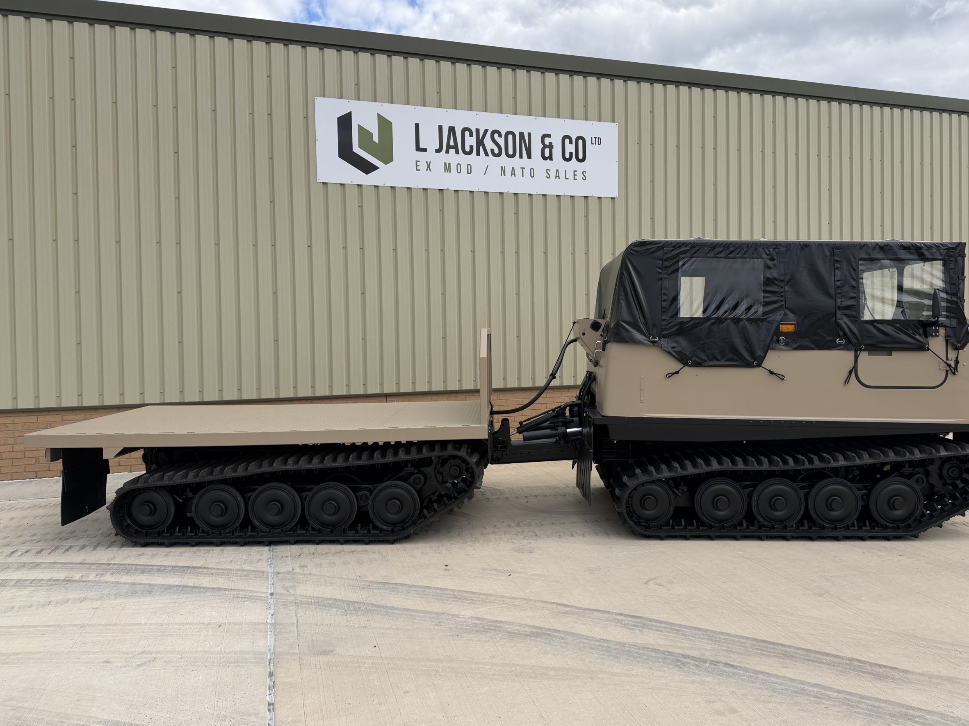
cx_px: 520
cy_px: 340
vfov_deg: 53.0
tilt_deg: -1.0
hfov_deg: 67.2
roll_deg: +1.1
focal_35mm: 26
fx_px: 728
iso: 80
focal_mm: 6.76
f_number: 1.78
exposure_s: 1/3279
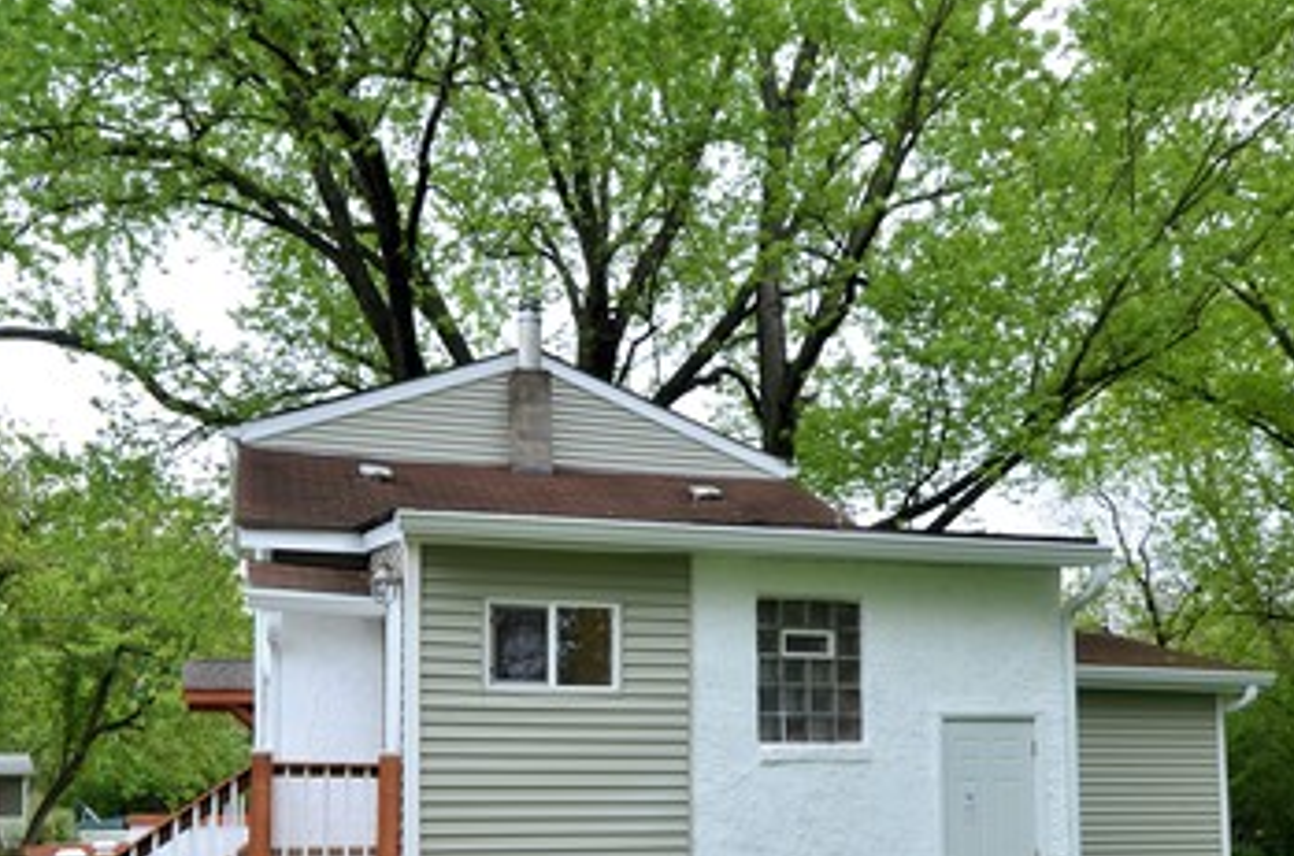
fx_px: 1183
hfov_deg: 57.1
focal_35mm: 33
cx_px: 549
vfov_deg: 37.8
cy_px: 726
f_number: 7.1
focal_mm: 12
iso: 100
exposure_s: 1/200
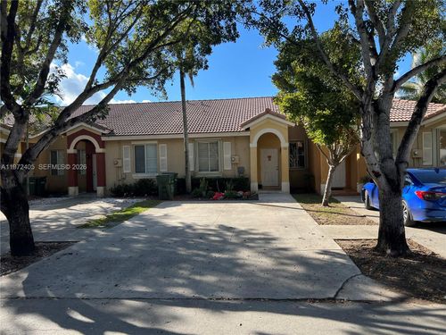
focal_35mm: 26
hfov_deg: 67.3
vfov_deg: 53.1
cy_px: 168
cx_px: 223
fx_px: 335
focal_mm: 5.7
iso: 50
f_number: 1.5
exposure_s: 1/1575
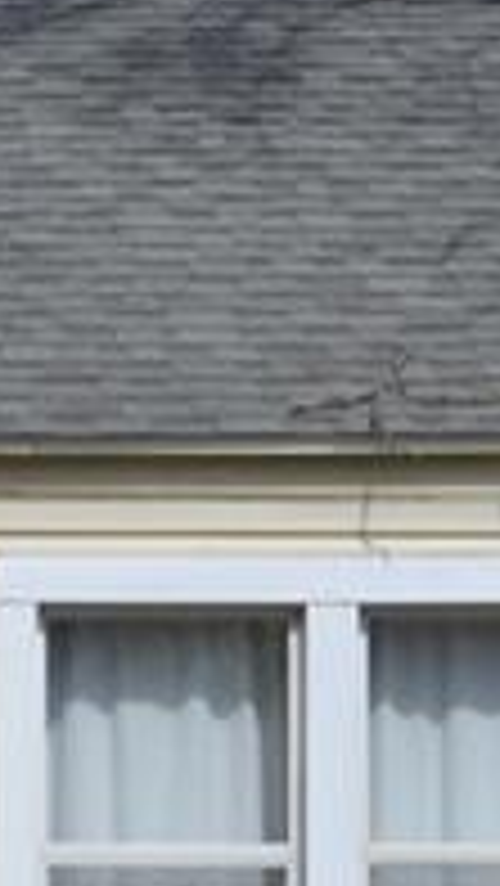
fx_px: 4990
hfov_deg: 5.4
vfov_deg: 10.1
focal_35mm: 212
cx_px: -1036
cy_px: 814
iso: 100
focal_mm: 26
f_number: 8
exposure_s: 1/250
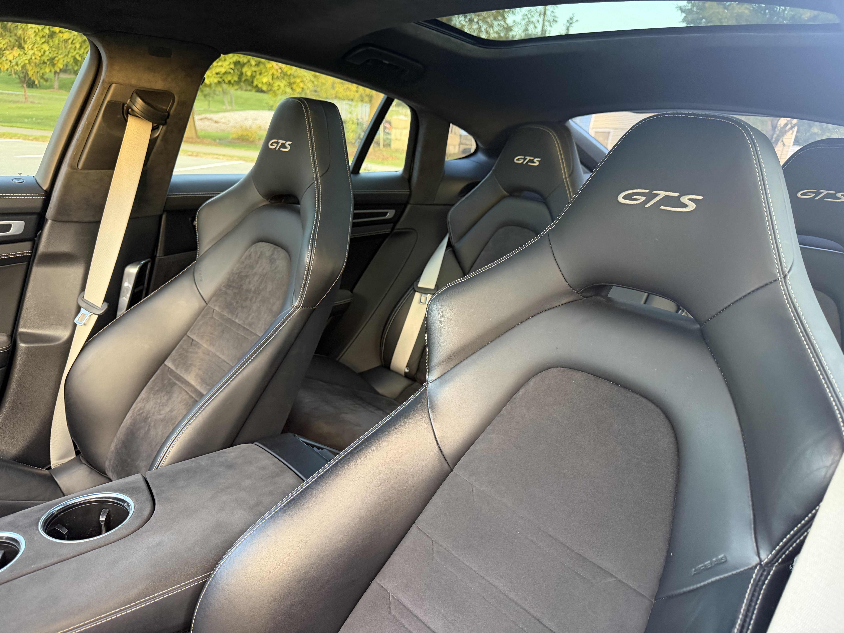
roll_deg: -5.0
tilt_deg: -20.6
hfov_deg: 71.6
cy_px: 316
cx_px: 422
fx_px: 585
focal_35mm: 24
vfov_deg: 56.8
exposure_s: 1/60
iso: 320
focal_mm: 6.76
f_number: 1.78
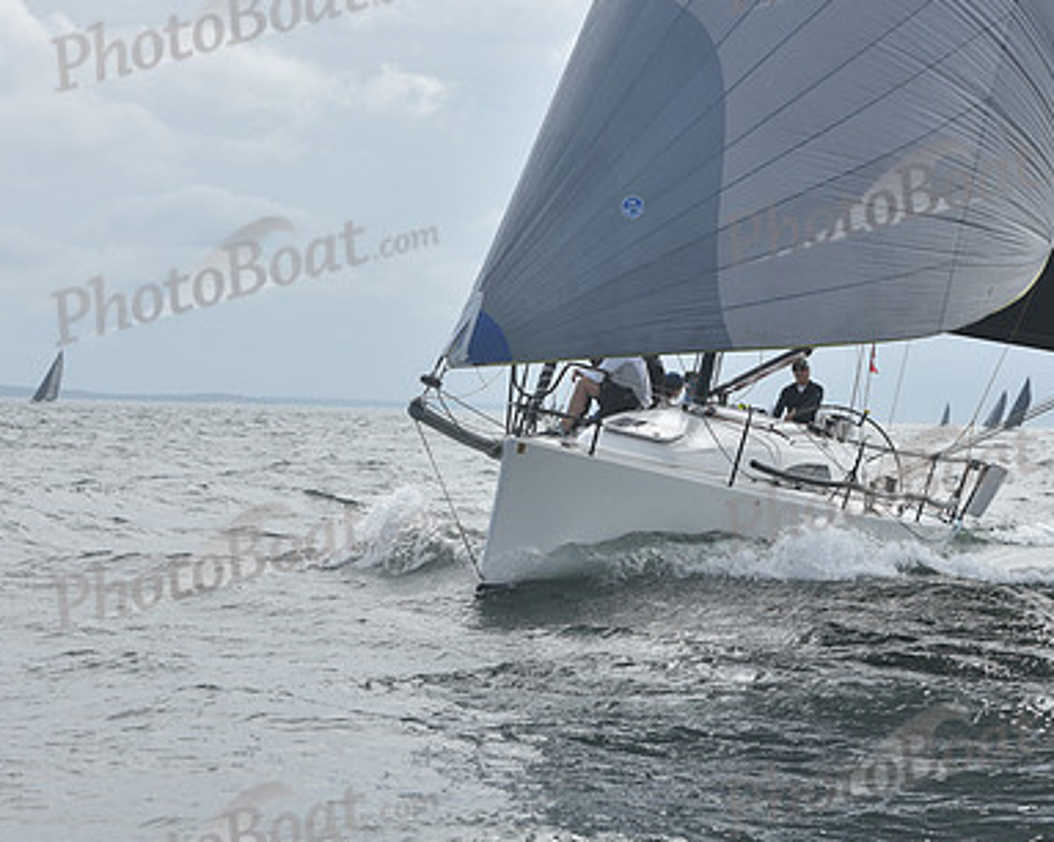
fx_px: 3461
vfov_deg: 13.9
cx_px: 583
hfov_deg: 17.3
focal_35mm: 111
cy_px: 378
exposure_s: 1/1250
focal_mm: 78
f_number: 6.3
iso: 200
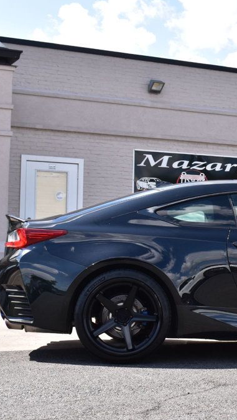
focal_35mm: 76
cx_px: 279
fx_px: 849
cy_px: 210
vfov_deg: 27.9
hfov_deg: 15.4
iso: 400
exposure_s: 1/320
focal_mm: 32
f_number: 10
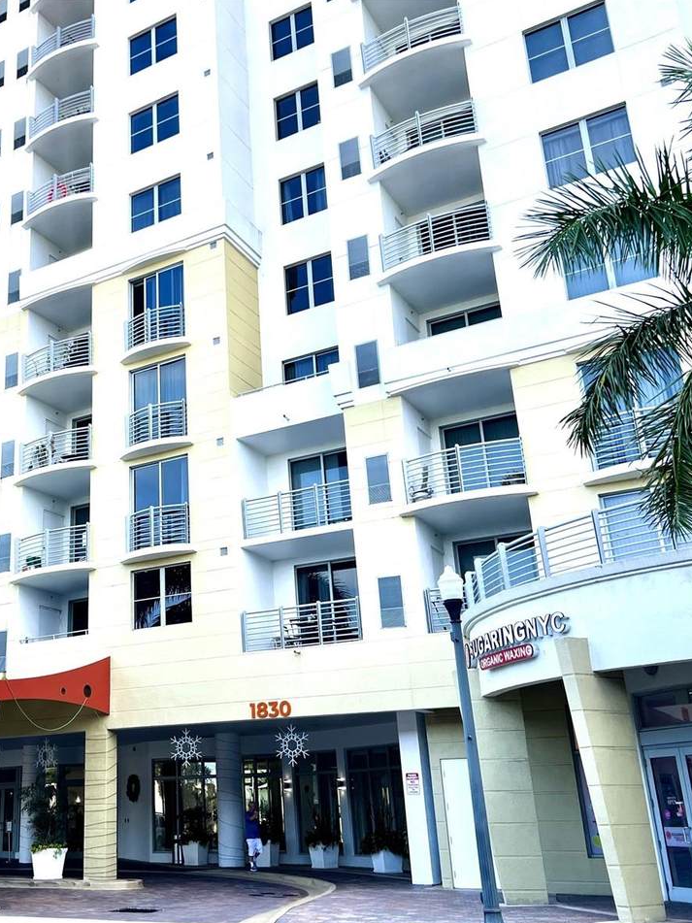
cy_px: 463
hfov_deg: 39.6
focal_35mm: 35
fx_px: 933
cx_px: 176
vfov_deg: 52.6
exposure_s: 1/1196
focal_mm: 5.7
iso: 50
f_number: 1.5
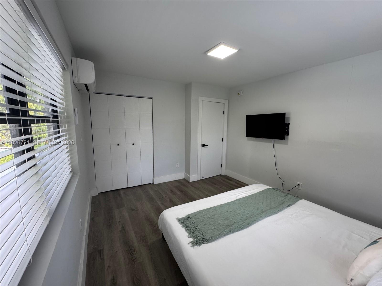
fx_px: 154
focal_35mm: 14
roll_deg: -1.3
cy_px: 143
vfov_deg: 85.7
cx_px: 191
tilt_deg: -8.0
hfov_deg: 102.1
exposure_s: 1/120
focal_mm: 2.22
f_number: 2.2
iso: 160
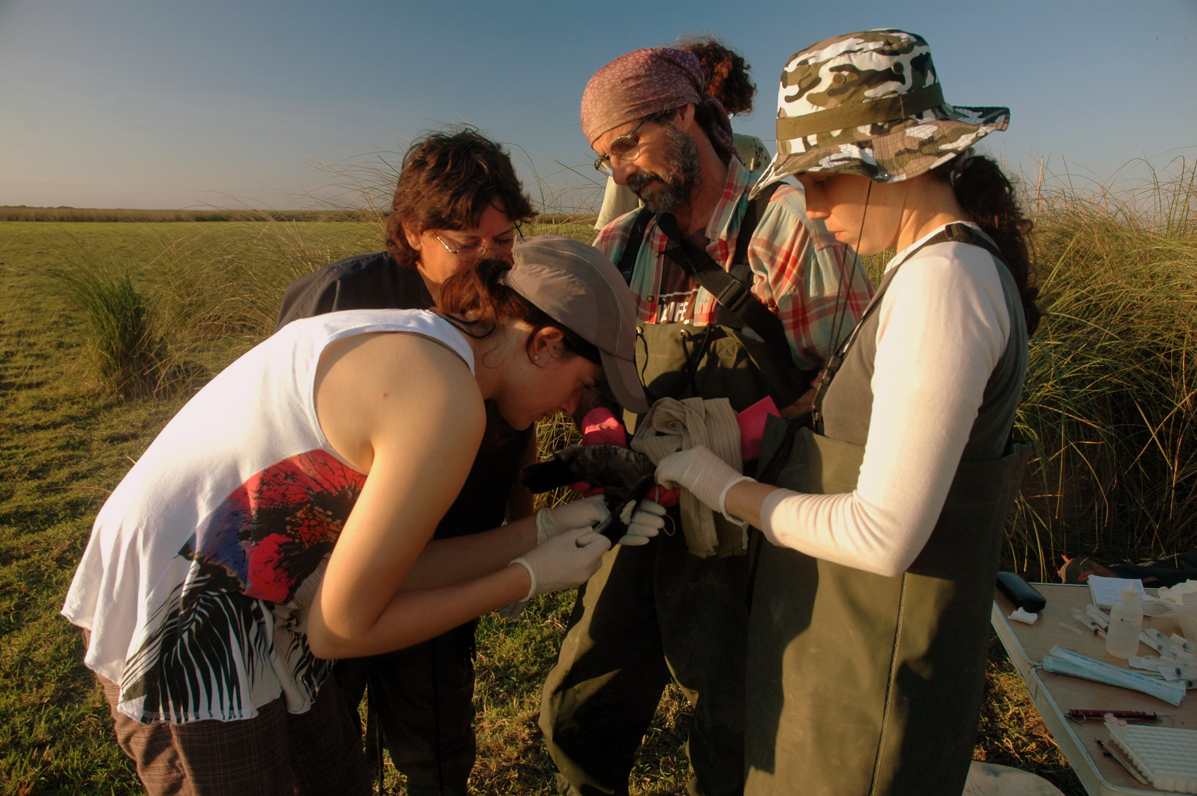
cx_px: 598
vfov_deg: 47.8
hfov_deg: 67.4
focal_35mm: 27
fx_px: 897
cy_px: 398
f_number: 5.6
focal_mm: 18
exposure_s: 1/125
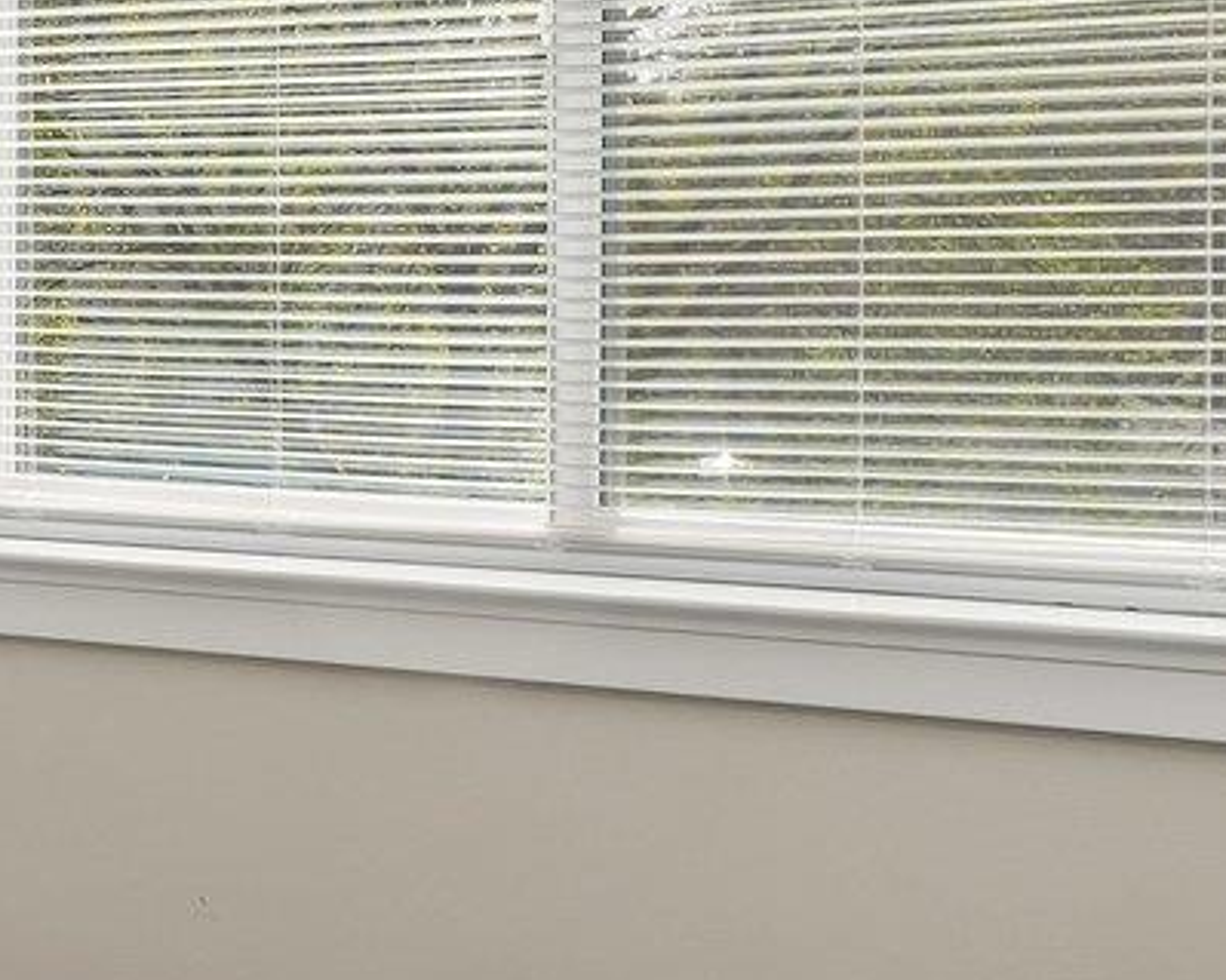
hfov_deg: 20.4
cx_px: -648
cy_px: 266
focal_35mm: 79
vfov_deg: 19.2
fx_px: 2881
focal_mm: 11
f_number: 8
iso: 160
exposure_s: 1/30
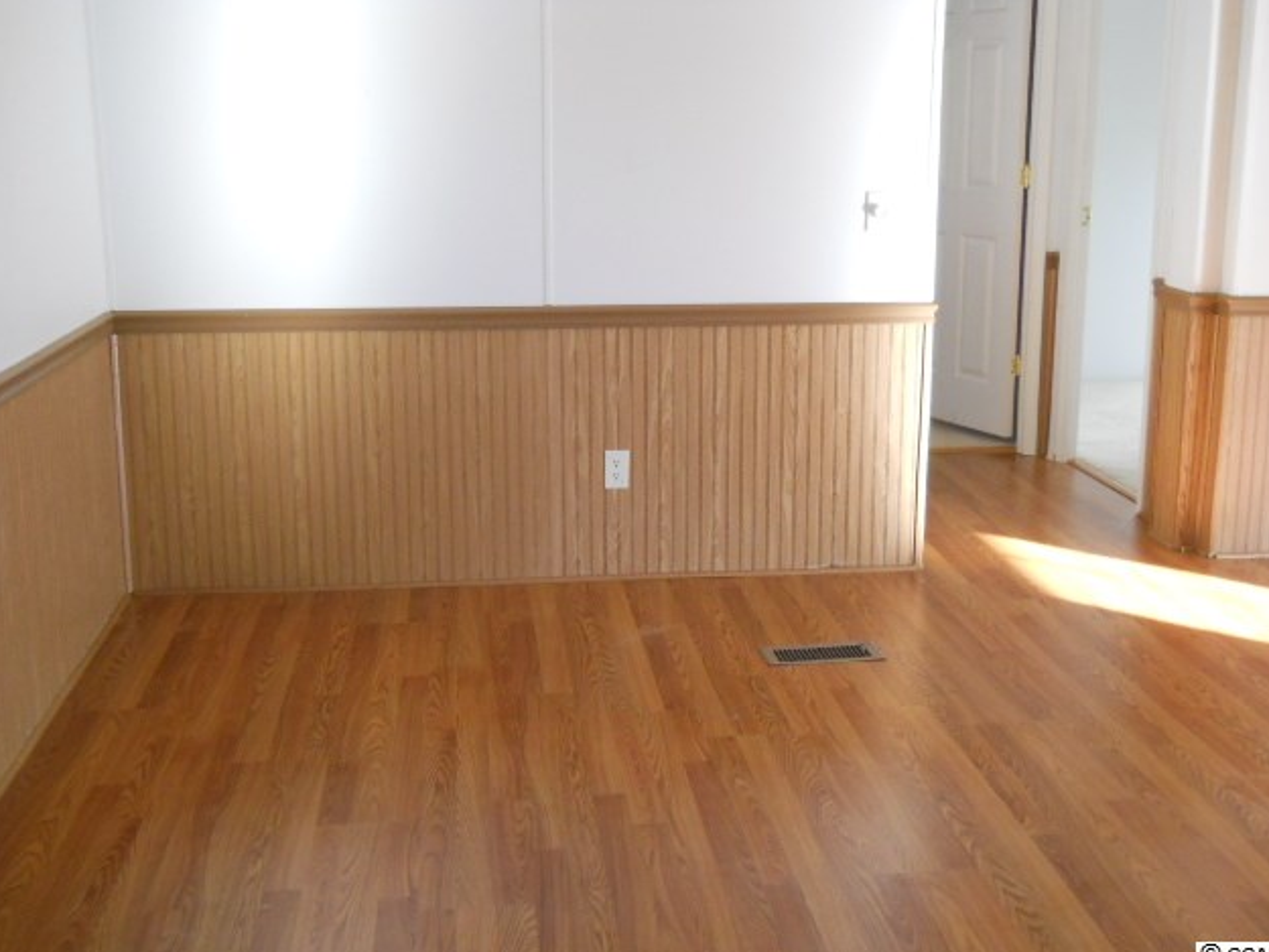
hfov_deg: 44.8
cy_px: 479
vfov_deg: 34.4
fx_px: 1540
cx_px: 638
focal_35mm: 42
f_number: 3.1
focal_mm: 6.72
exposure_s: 1/80
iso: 400
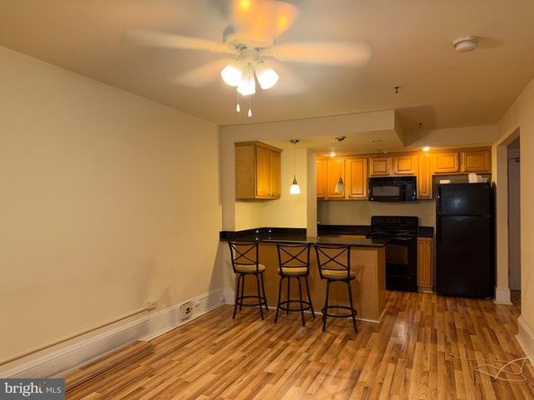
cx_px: 267
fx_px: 370
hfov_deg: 71.6
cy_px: 200
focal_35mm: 24
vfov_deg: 56.8
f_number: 1.78
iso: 50
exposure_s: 1/30
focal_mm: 6.76
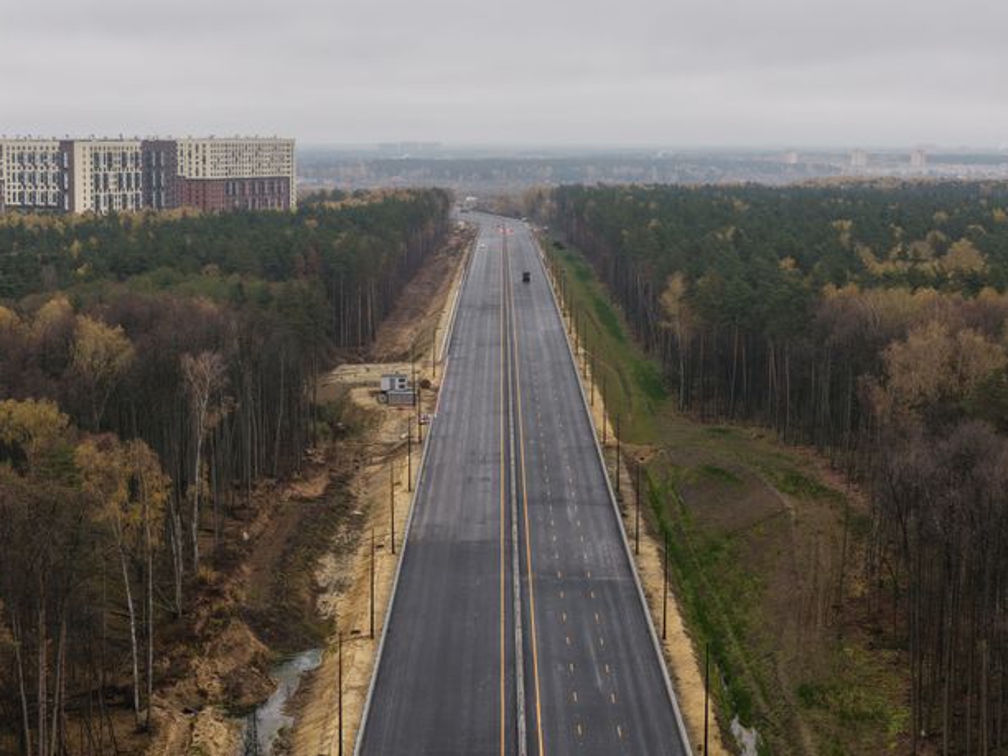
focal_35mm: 71
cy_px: 376
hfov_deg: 27.4
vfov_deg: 20.7
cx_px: 498
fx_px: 2067
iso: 100
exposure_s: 1/125
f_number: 2.8
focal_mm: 19.35
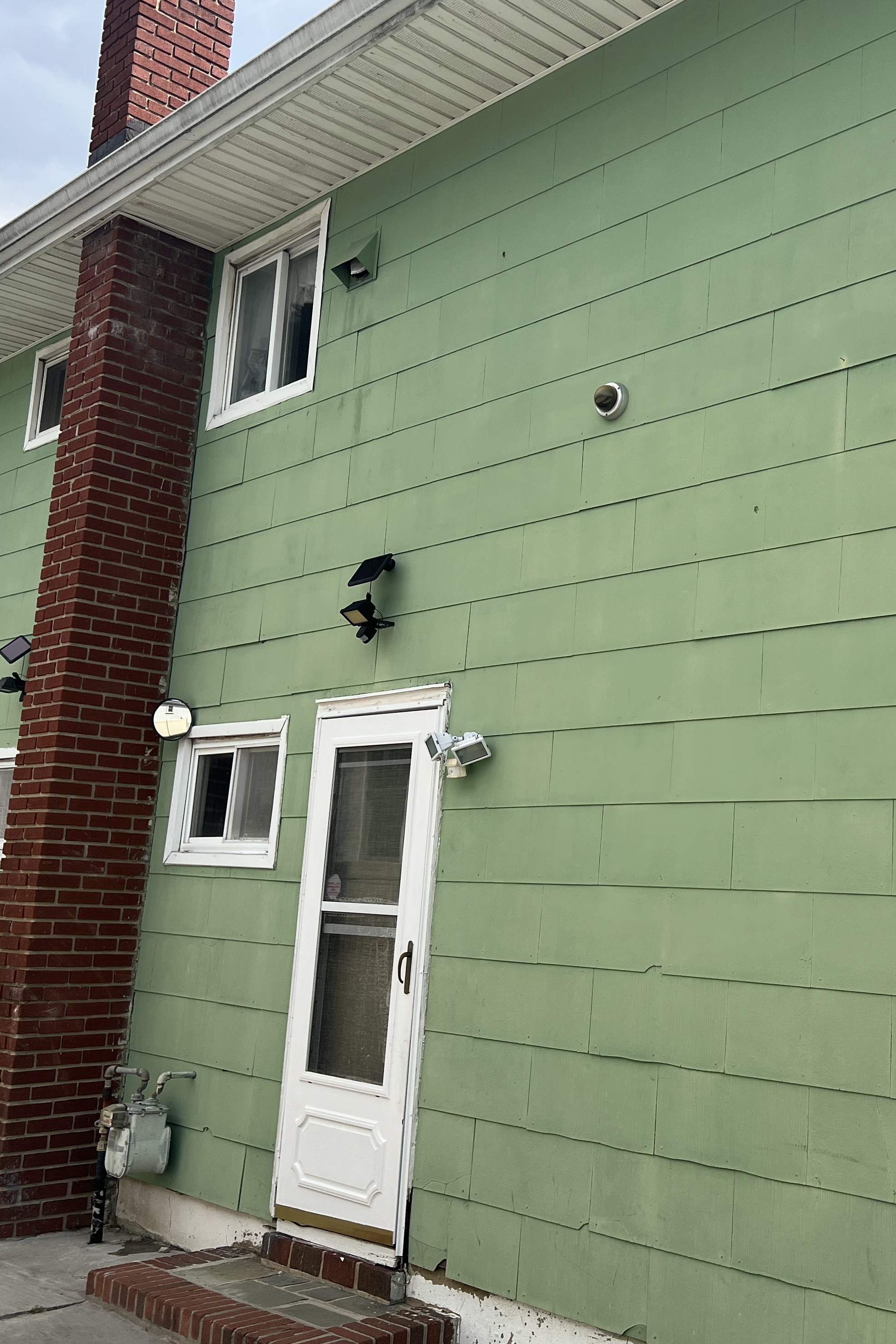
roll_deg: -2.5
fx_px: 1381
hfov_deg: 35.0
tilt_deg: +11.7
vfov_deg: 51.9
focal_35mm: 37
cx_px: 696
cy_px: 661
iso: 50
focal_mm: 5.7
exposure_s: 1/3704
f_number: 1.5
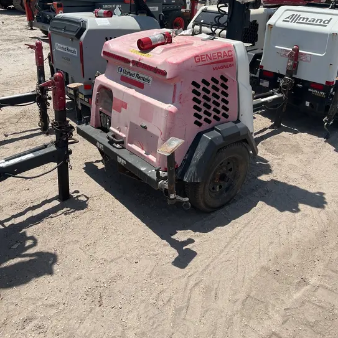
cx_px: 171
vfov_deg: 51.9
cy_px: 125
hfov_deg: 52.5
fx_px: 342
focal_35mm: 31
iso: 50
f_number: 1.6
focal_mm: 5.1
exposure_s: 1/3623
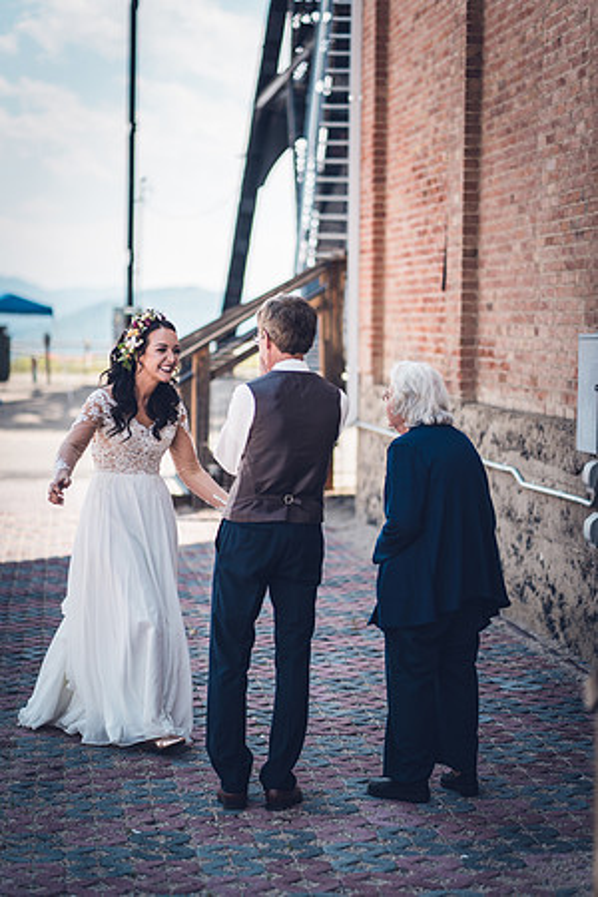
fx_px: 2118
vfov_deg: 23.9
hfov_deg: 16.1
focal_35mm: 85
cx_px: 299
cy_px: 448
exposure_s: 1/1600
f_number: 1.8
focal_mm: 85
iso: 100
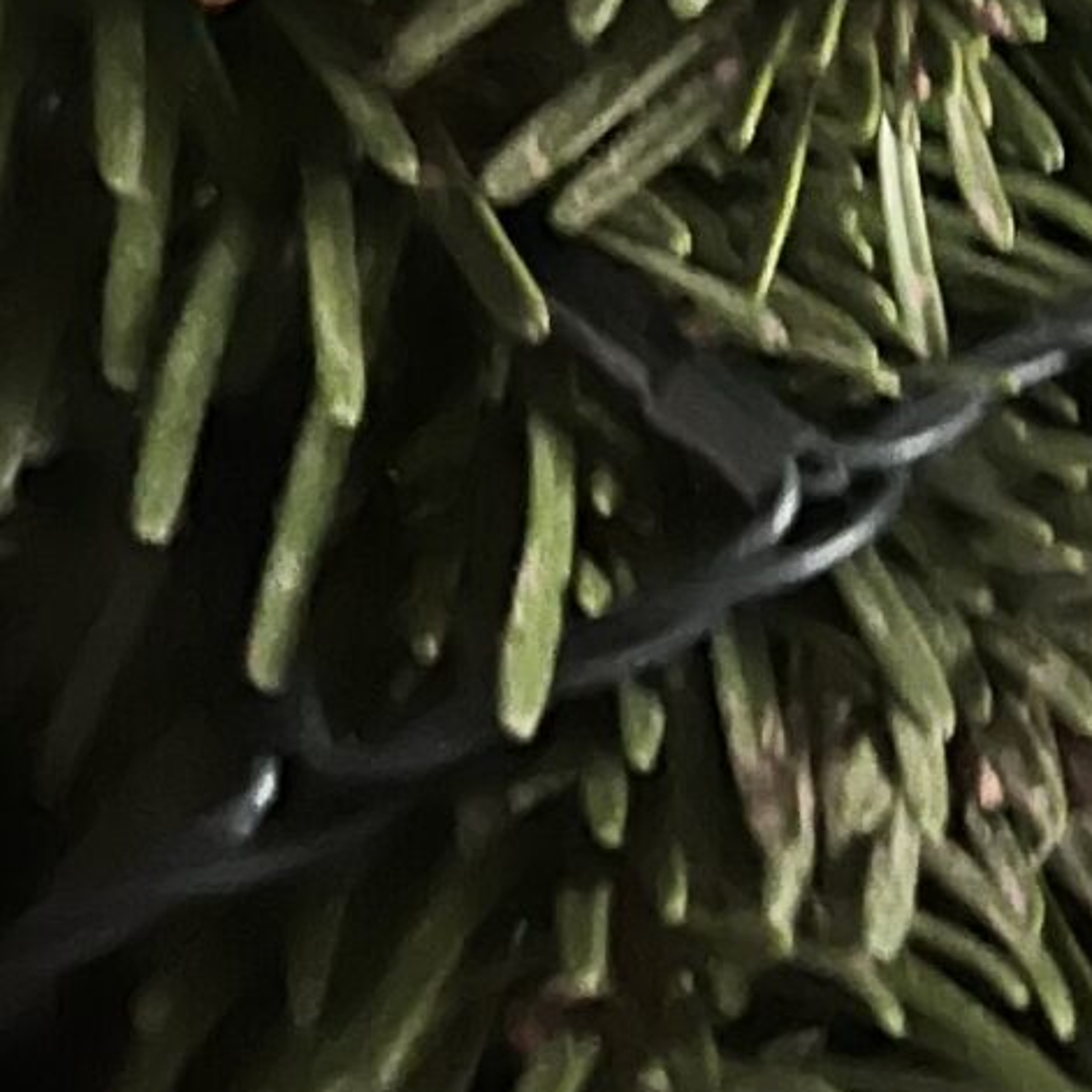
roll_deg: -0.4
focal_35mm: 125
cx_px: 1595
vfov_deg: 12.0
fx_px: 4461
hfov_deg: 13.2
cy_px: -1284
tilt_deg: -19.9
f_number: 1.6
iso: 640
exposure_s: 1/14
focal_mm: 5.1
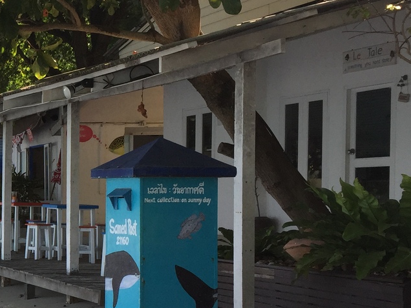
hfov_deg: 24.1
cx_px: -92
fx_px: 867
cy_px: 212
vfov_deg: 20.1
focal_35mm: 73
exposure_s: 1/408
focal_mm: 4.15
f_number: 2.2
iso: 32
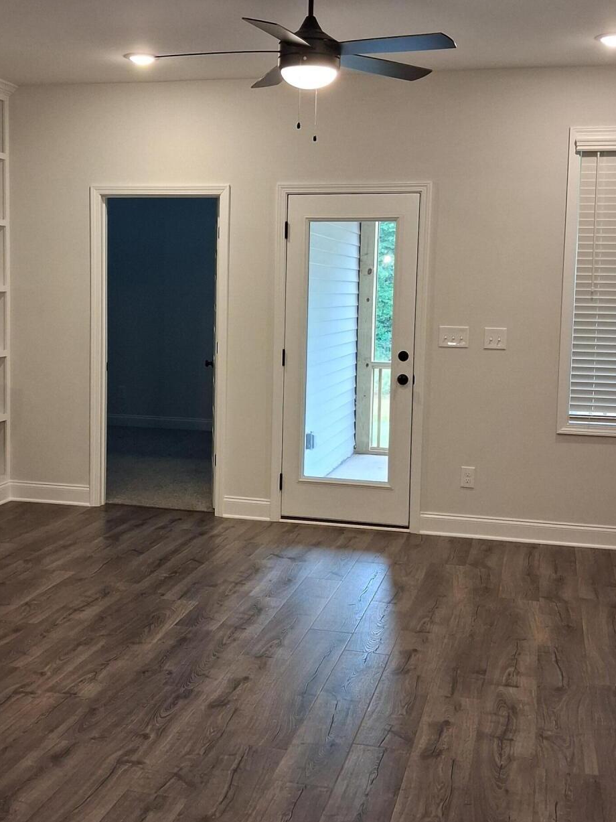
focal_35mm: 44
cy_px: 409
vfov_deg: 42.9
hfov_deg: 32.8
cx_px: 254
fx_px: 1044
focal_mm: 4
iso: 250
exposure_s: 1/50
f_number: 1.8
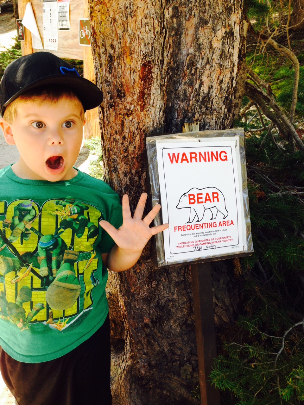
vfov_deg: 55.4
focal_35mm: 33
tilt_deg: -21.5
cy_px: 202
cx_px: 152
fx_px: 386
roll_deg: -3.1
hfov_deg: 42.9
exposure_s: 1/141
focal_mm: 4.12
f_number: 2.4
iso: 50
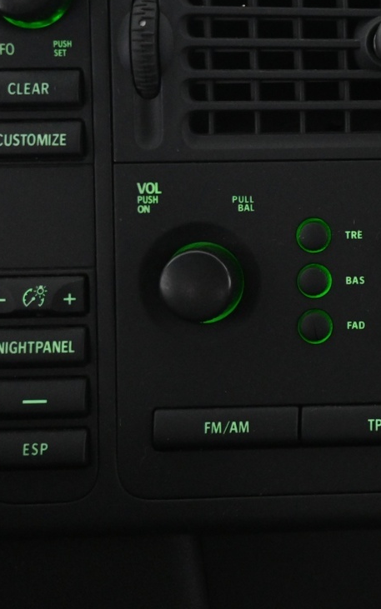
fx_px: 1181
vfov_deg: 28.7
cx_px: 493
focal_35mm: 71
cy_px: 186
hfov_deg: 17.2
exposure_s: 1/30
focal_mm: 21
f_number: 4
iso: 3200
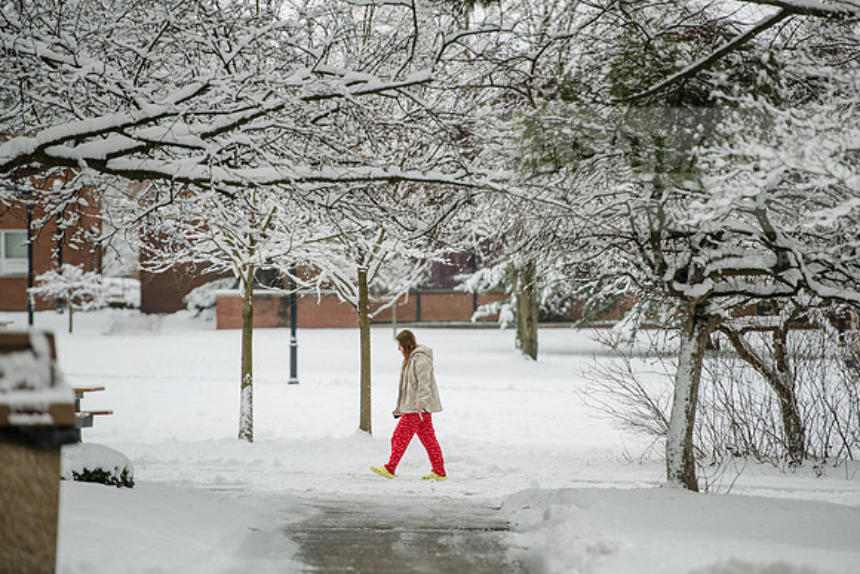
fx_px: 4779
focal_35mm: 200
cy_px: 287
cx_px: 430
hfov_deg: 10.3
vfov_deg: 6.9
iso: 320
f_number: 3.5
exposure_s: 1/400
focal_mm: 200
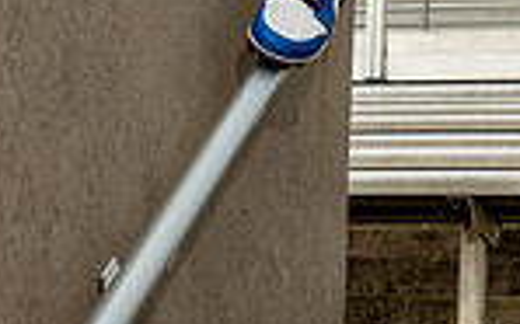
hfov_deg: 11.8
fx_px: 2522
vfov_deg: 7.0
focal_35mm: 178
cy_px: -404
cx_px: 244
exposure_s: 1/400
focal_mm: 58
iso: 125
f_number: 7.1
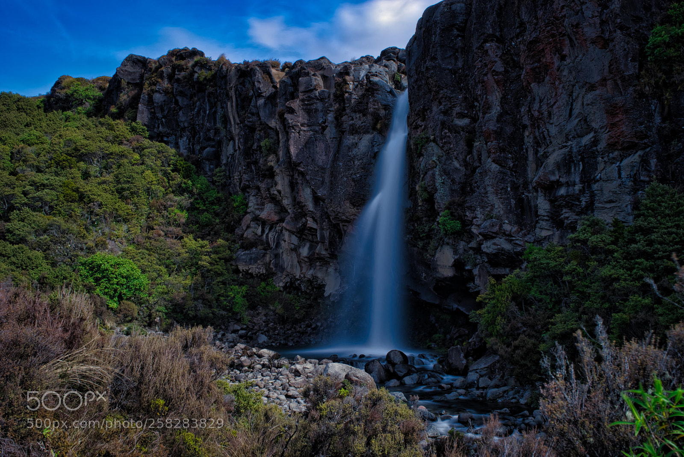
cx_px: 342
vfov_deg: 33.4
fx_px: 760
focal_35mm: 40
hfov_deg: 48.4
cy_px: 228
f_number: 16
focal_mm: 40
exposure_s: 20
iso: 100
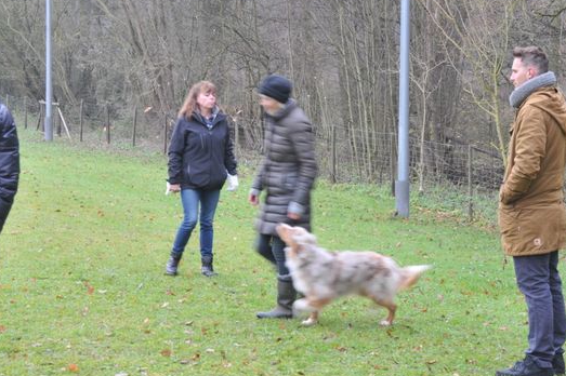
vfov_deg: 13.5
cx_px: 323
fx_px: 1587
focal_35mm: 101
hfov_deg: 20.2
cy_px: 150
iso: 400
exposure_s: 1/40
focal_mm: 44
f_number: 7.1
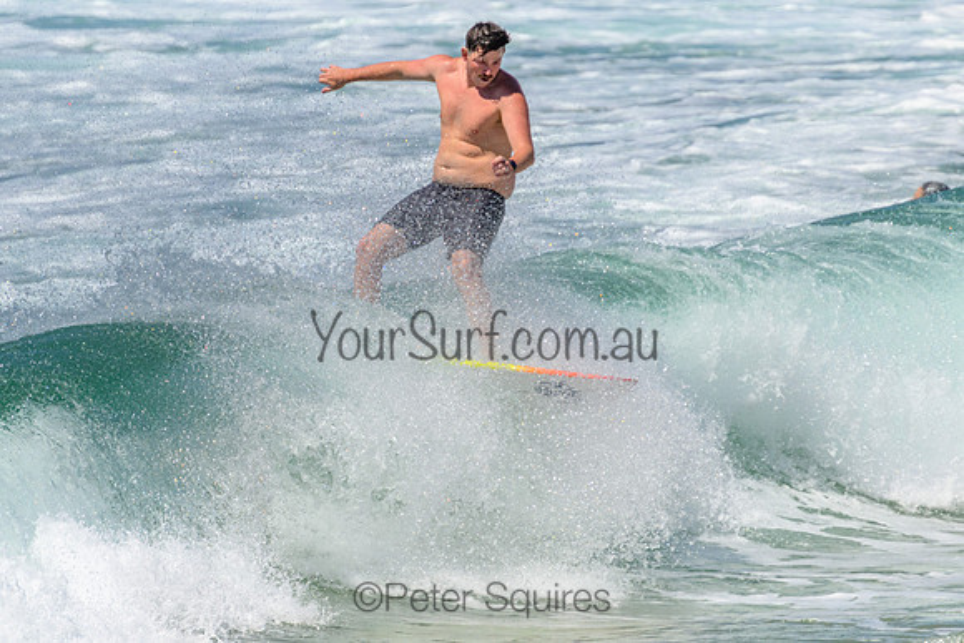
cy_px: 270
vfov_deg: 1.3
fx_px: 29477
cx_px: 348
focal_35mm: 1101
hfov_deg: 1.9
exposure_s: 1/2000
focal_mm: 800
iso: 640
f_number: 11
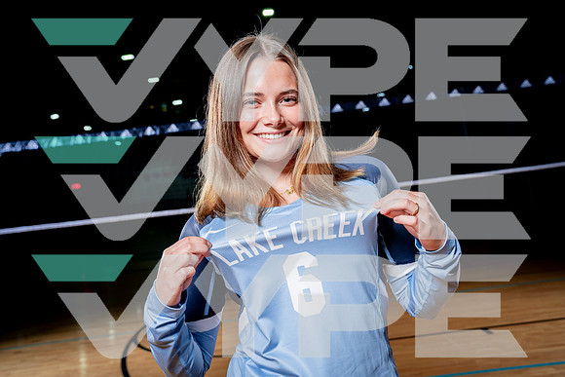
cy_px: 188
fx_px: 650
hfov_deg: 47.0
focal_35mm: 41
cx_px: 282
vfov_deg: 32.4
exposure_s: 1/250
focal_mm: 38
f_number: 5.6
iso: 250
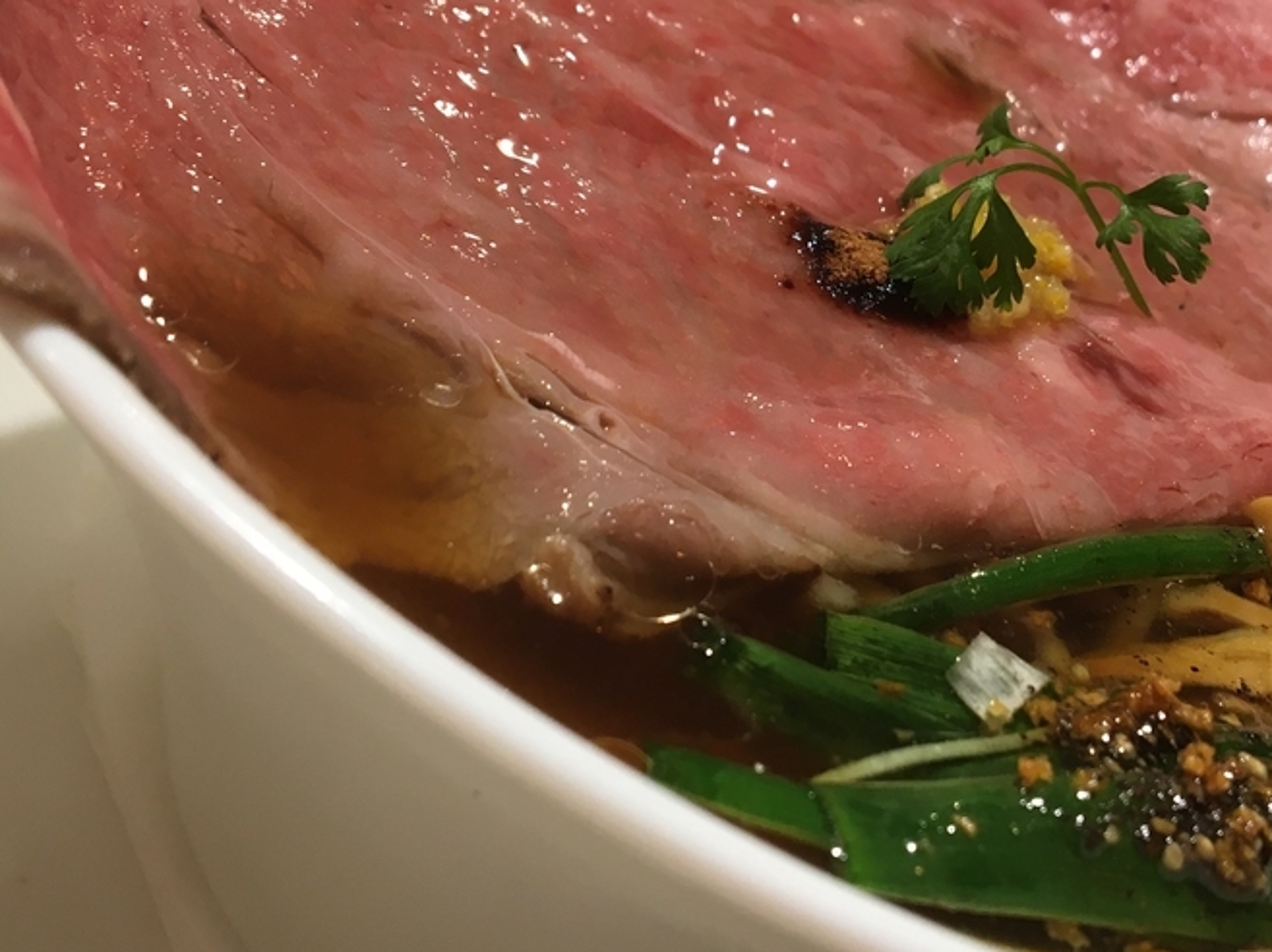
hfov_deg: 35.9
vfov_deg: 27.4
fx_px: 1946
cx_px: 811
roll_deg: -28.4
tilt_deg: -28.8
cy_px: 327
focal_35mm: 53
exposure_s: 1/30
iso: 64
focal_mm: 4.15
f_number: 2.2
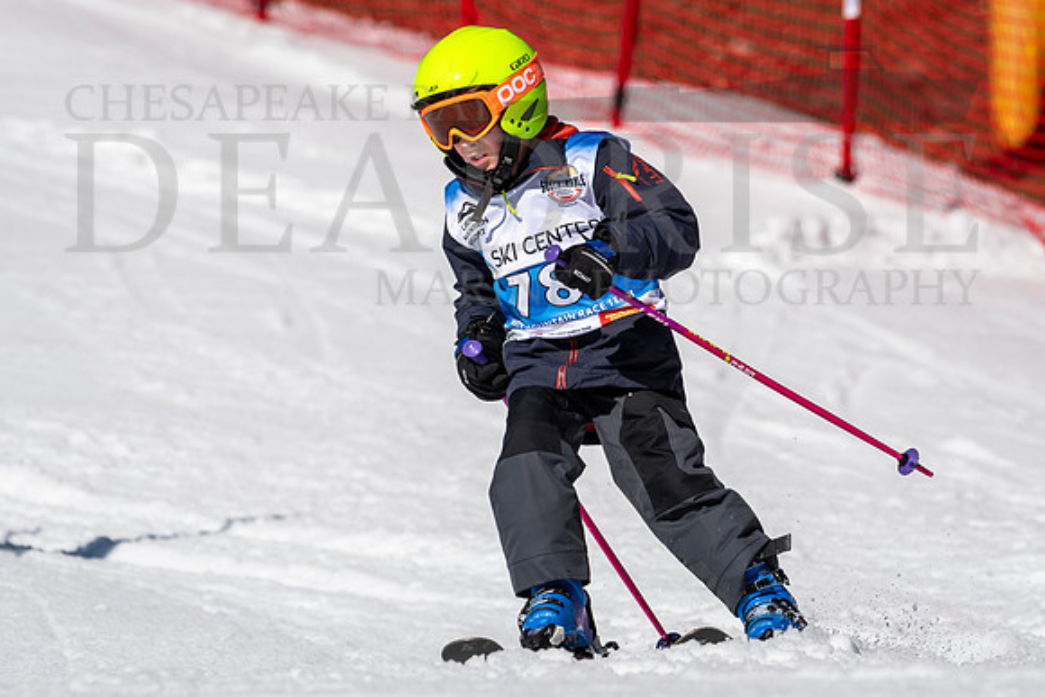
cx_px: 508
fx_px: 20039
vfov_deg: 2.0
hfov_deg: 3.0
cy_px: 370
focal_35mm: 690
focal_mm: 400
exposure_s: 1/2000
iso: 200
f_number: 8
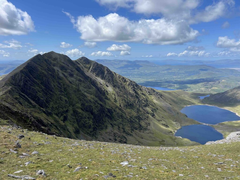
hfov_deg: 67.3
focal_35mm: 26
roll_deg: -0.1
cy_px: 90
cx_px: 120
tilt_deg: -10.8
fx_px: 180
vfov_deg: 53.1
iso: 50
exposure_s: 1/3704
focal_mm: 5.7
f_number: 1.5
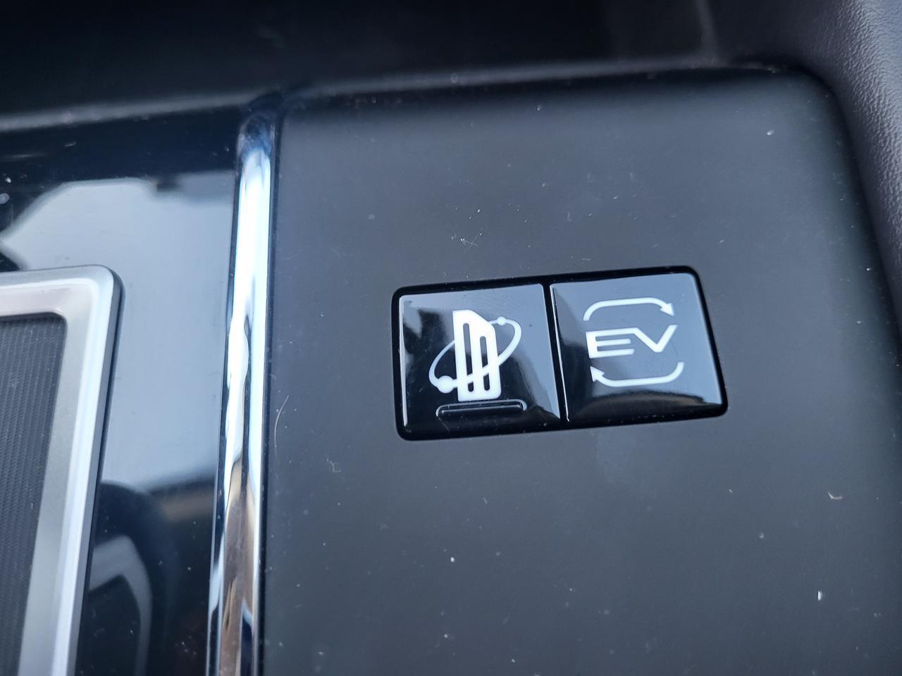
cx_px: 451
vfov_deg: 53.1
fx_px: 677
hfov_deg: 67.3
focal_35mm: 26
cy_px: 338
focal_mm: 5.4
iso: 250
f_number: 1.8
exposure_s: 1/50
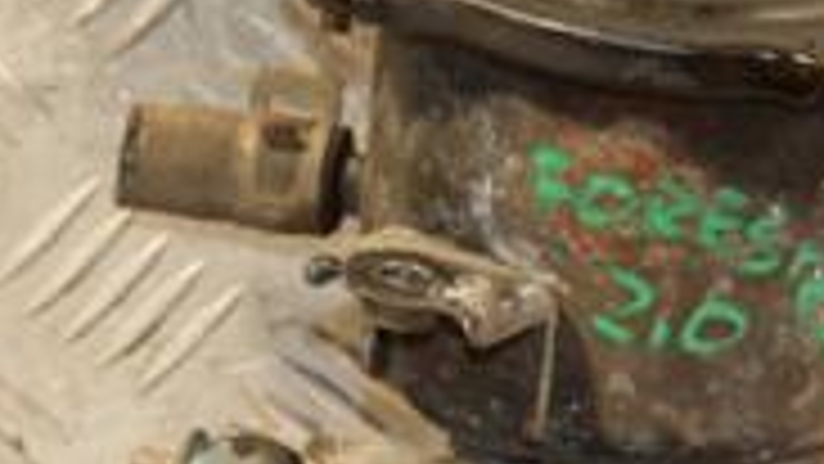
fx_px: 6971
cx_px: 509
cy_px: 446
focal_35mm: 319
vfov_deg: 3.8
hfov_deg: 6.8
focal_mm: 62
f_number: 5.3
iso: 800
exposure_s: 1/160
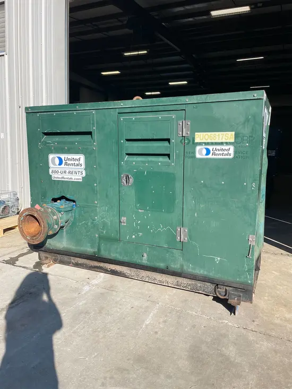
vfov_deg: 67.3
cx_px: 146
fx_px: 292
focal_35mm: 26
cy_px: 194
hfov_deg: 53.1
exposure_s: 1/1887
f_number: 1.6
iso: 32
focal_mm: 4.2
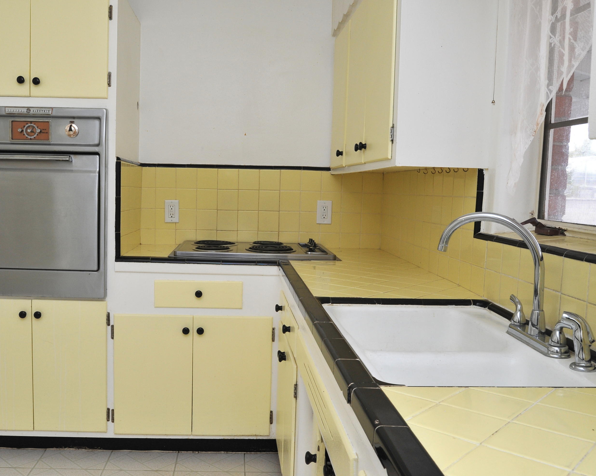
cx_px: 250
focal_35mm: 34
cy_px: 239
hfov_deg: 52.6
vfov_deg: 43.4
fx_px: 600
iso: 1000
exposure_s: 1/30
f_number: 16
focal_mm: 30
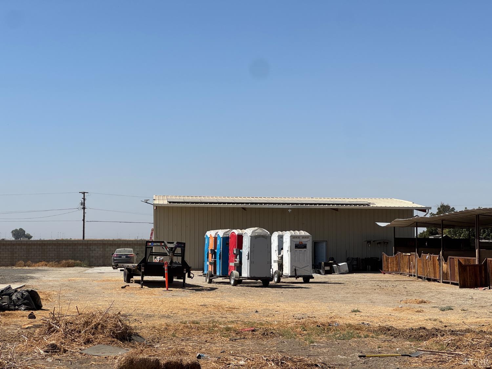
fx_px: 1094
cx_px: 246
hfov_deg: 25.3
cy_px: 184
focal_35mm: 77
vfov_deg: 19.1
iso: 25
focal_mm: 9
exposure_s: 1/1623
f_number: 2.8
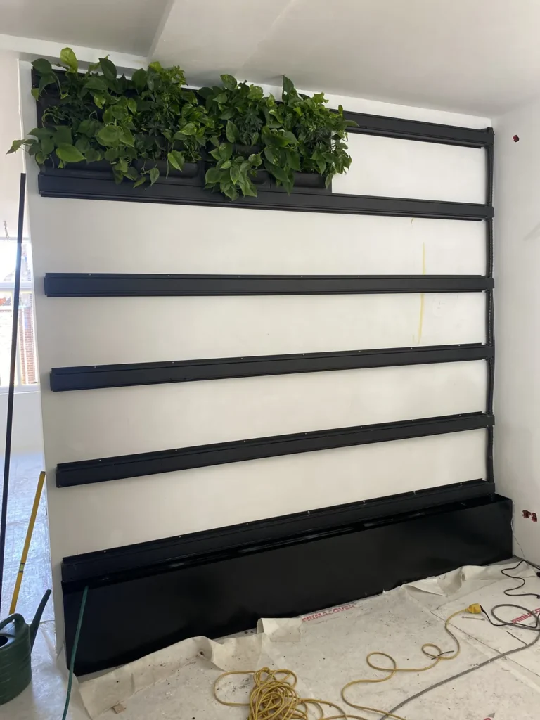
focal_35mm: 26
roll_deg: +2.2
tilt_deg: -2.3
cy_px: 360
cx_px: 270
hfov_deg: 53.1
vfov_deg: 67.3
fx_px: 541
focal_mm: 4.25
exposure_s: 1/50
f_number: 1.8
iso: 100
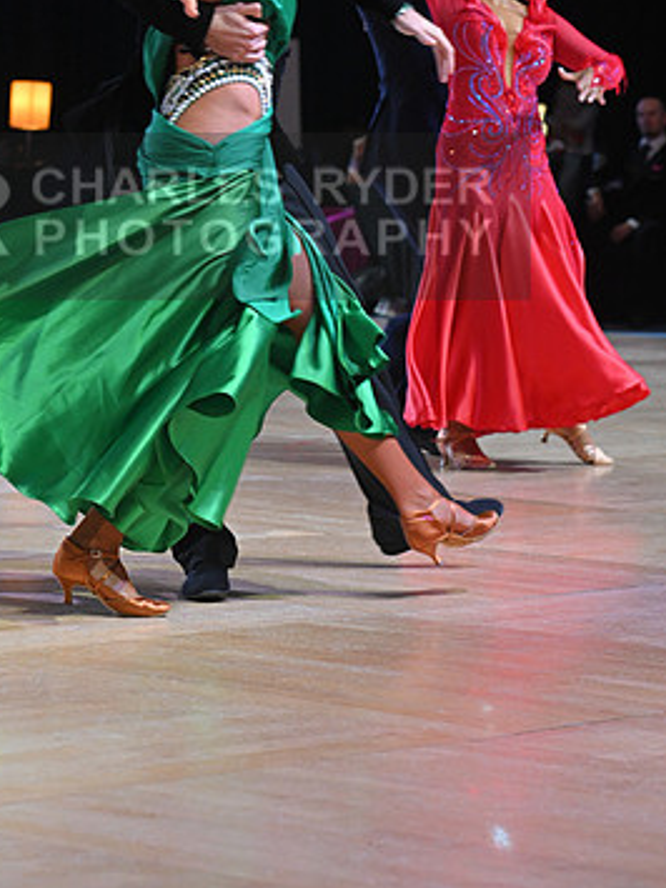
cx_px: 187
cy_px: 218
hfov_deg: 9.4
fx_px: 4030
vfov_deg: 12.5
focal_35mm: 157
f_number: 6.3
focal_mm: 100
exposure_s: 1/250
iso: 2000
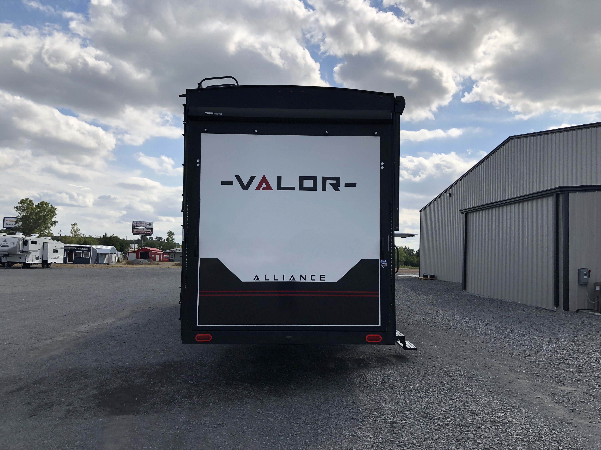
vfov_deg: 49.7
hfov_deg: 63.4
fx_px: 486
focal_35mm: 28
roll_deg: -2.2
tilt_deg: +3.7
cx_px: 300
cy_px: 225
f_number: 1.8
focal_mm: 3.99
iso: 20
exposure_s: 1/3205
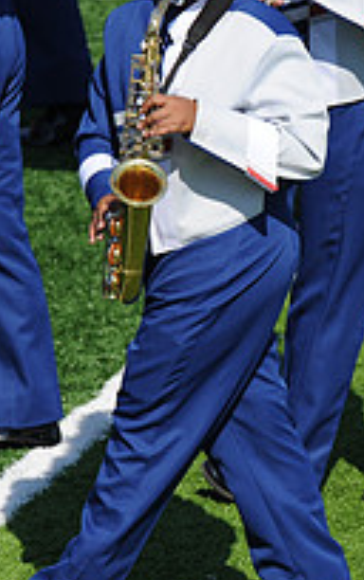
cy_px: 216
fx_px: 18297
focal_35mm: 1156
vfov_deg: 1.8
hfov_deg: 1.1
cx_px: 267
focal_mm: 400
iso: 800
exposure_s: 1/5000
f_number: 5.6
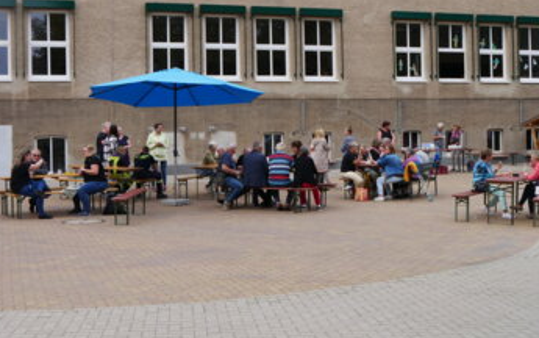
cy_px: 128
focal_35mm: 54
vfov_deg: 23.9
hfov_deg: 37.5
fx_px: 794
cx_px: 277
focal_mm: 22
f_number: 6.3
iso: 200
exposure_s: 1/200
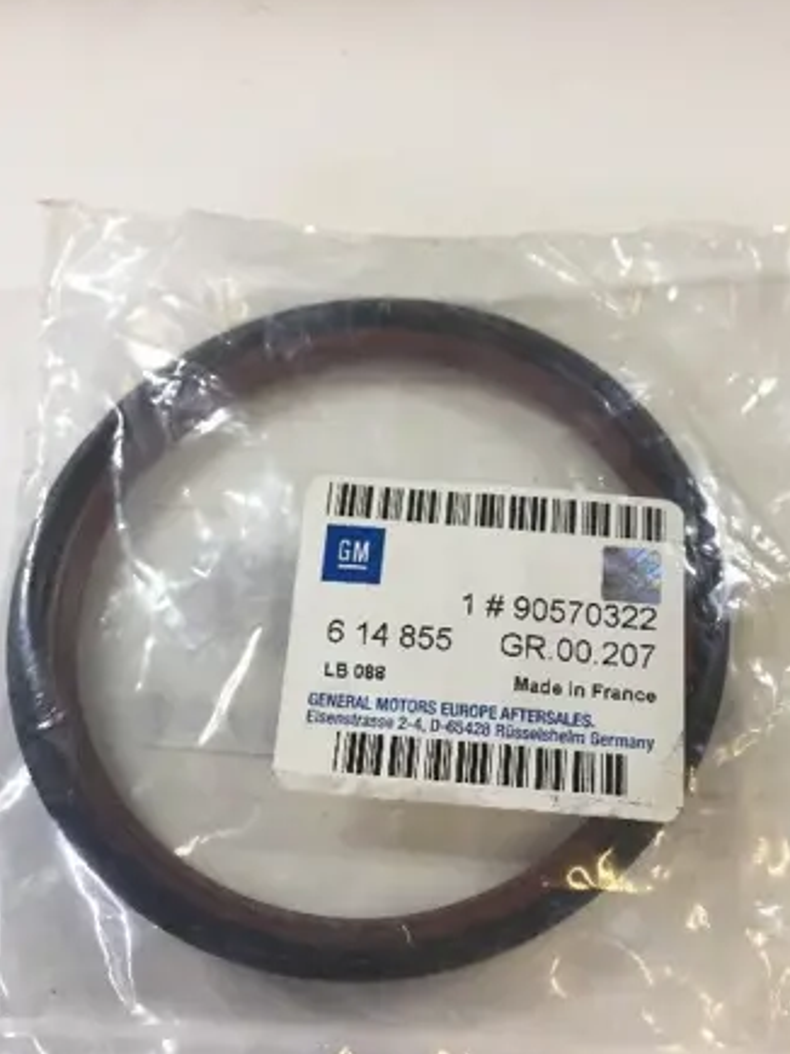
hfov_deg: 44.1
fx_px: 974
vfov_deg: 56.8
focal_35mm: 32
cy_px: 555
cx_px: 424
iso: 64
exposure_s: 1/33
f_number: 2.2
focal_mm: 4.15
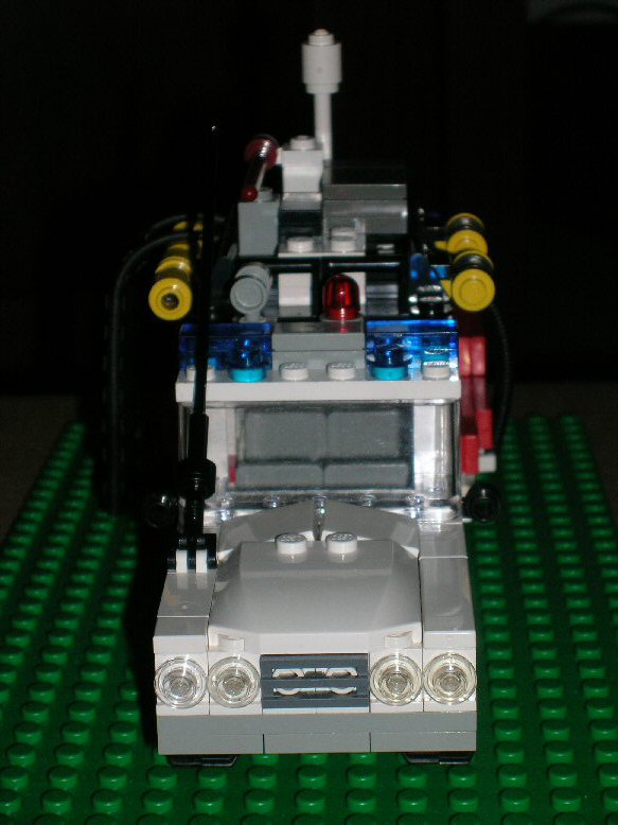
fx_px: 2429
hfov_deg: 14.5
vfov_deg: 19.3
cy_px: 412
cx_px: 309
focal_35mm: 102
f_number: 4.9
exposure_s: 1/60.1
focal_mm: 17.1
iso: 50
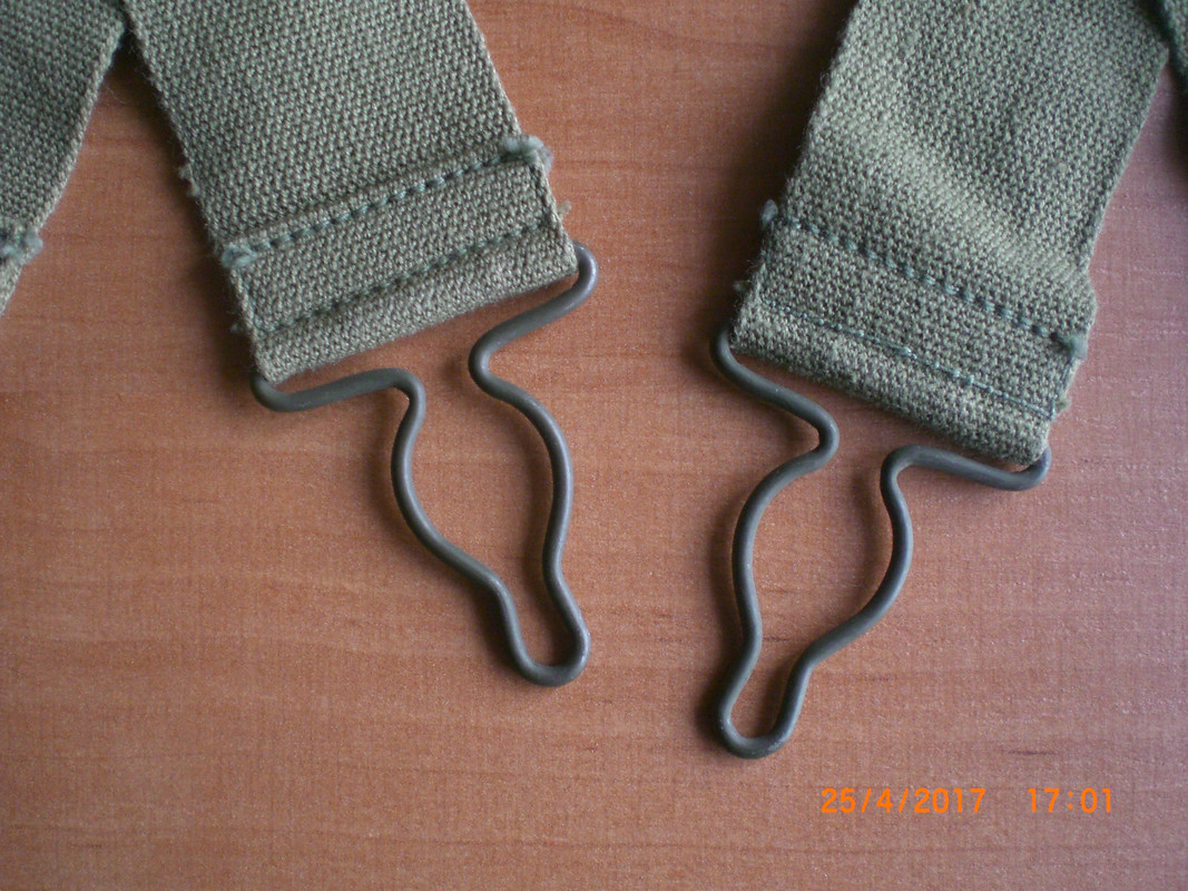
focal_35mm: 38
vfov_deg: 37.7
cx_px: 594
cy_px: 446
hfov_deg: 49.0
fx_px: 1304
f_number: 3.1
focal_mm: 6.3
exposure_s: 1/100
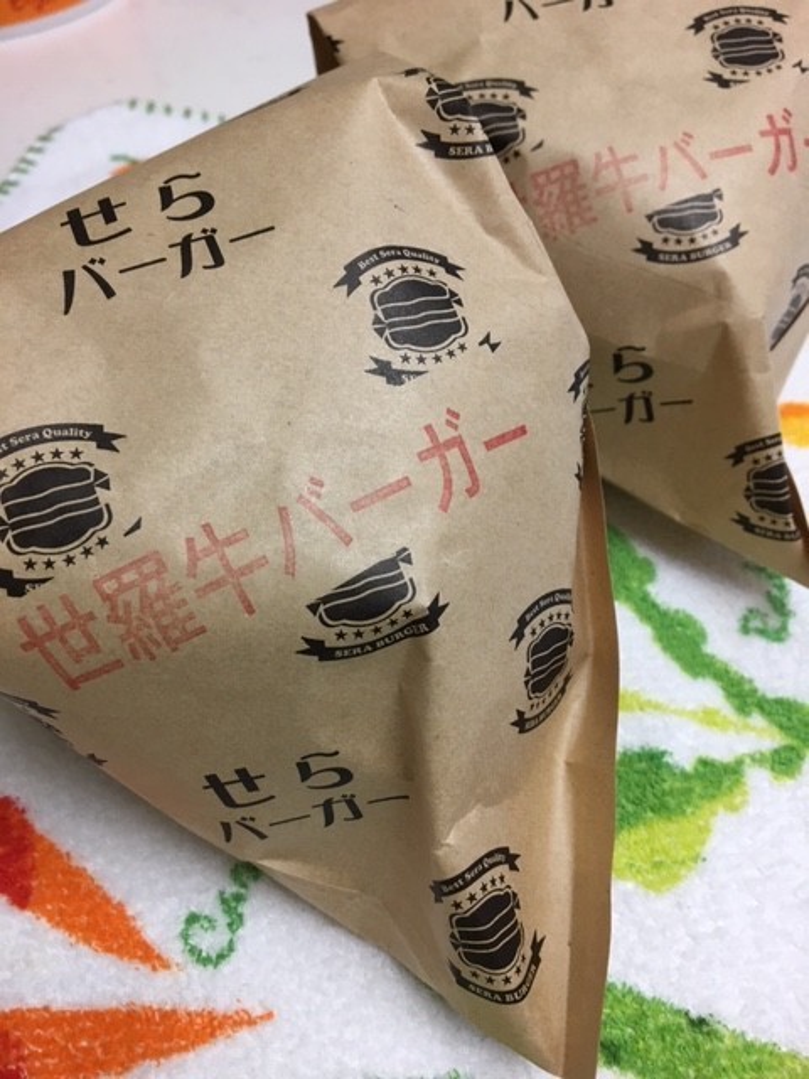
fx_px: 904
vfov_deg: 61.7
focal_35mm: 29
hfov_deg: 48.2
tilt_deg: -51.2
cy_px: 540
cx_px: 404
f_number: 2.2
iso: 100
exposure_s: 1/30
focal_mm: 4.15
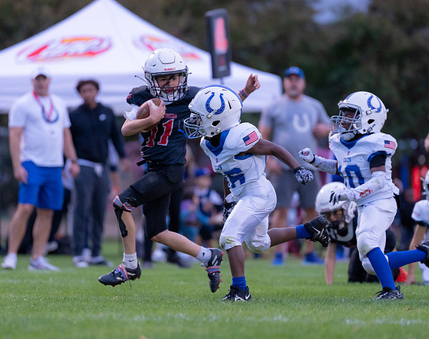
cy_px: 151
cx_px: 190
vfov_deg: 4.9
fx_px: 3940
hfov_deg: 6.2
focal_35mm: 312
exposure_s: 1/1250
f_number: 2.8
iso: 2000
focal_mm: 200
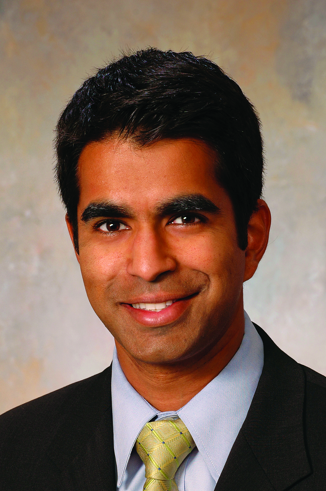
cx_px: 156
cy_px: 304
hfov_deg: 6.9
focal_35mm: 198
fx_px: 2689
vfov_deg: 10.4
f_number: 10
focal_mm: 105
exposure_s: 1/50
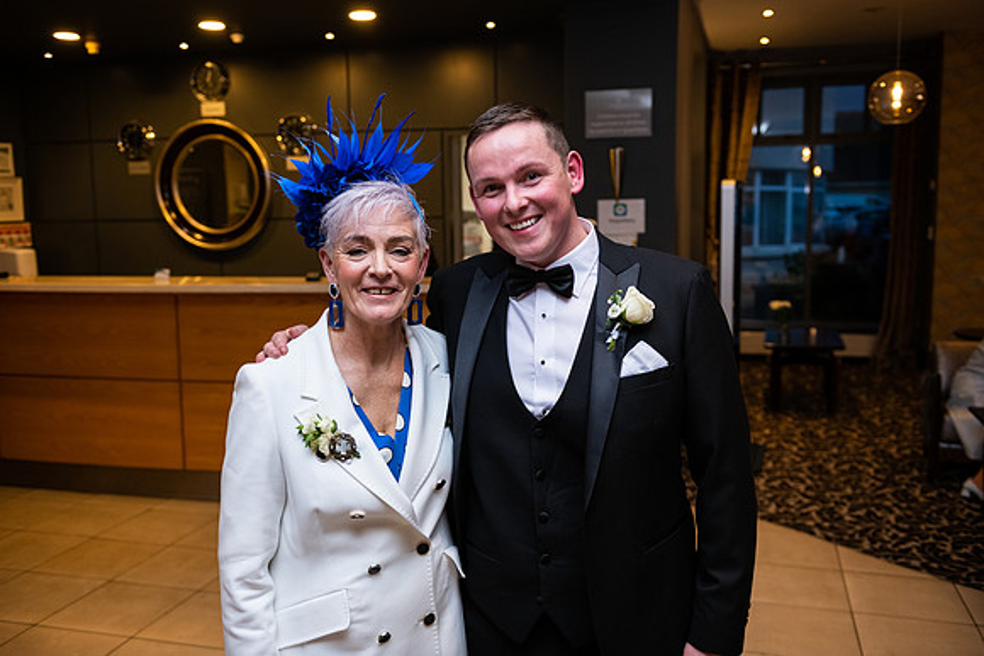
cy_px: 328
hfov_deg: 55.8
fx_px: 930
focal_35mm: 34
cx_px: 492
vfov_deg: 38.9
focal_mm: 34
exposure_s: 1/160
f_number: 3.5
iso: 640
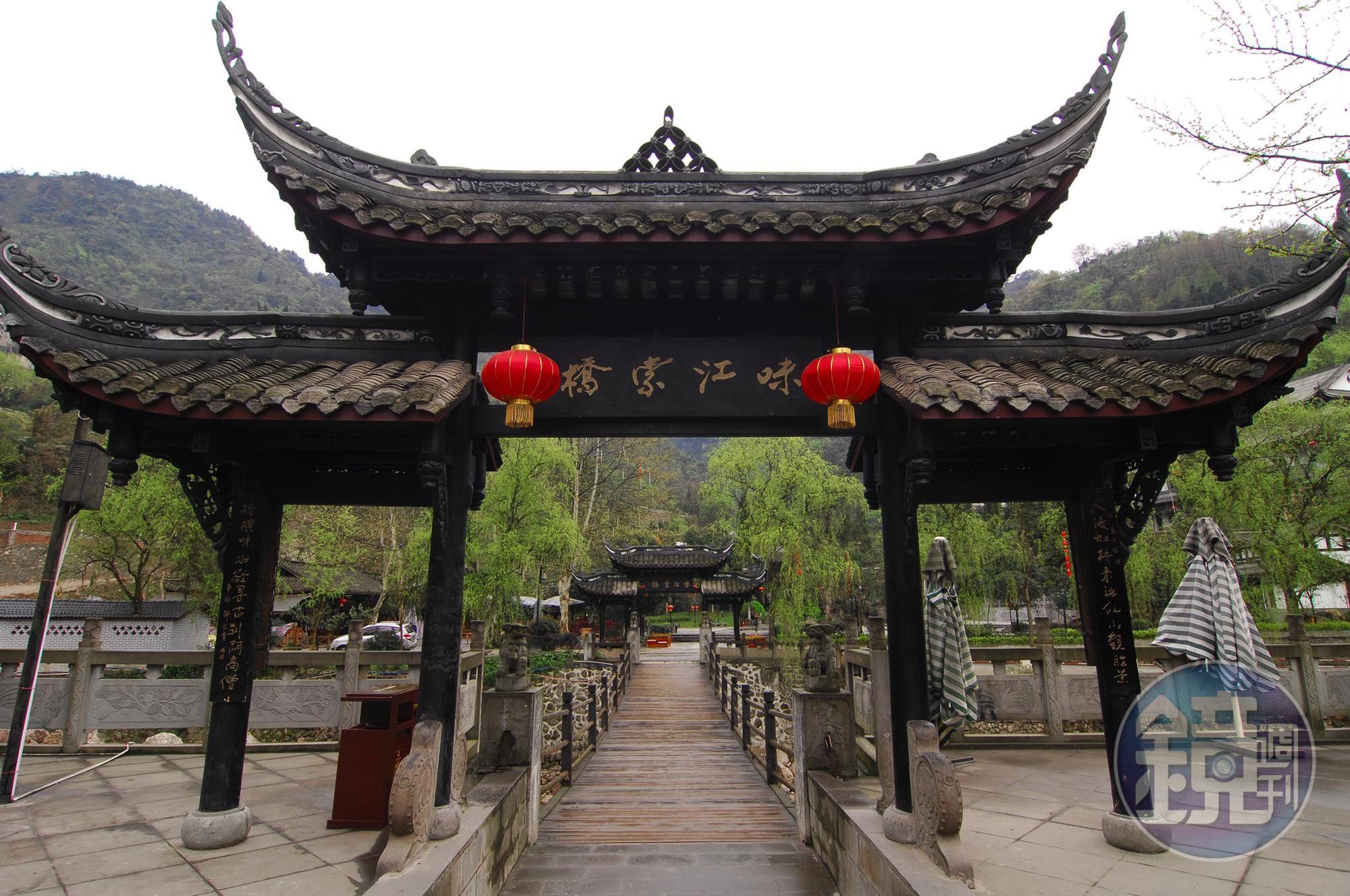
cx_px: 675
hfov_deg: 90.1
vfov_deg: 67.3
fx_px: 674
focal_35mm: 18
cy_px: 448
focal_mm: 12
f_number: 9
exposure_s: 1/2.5
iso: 100
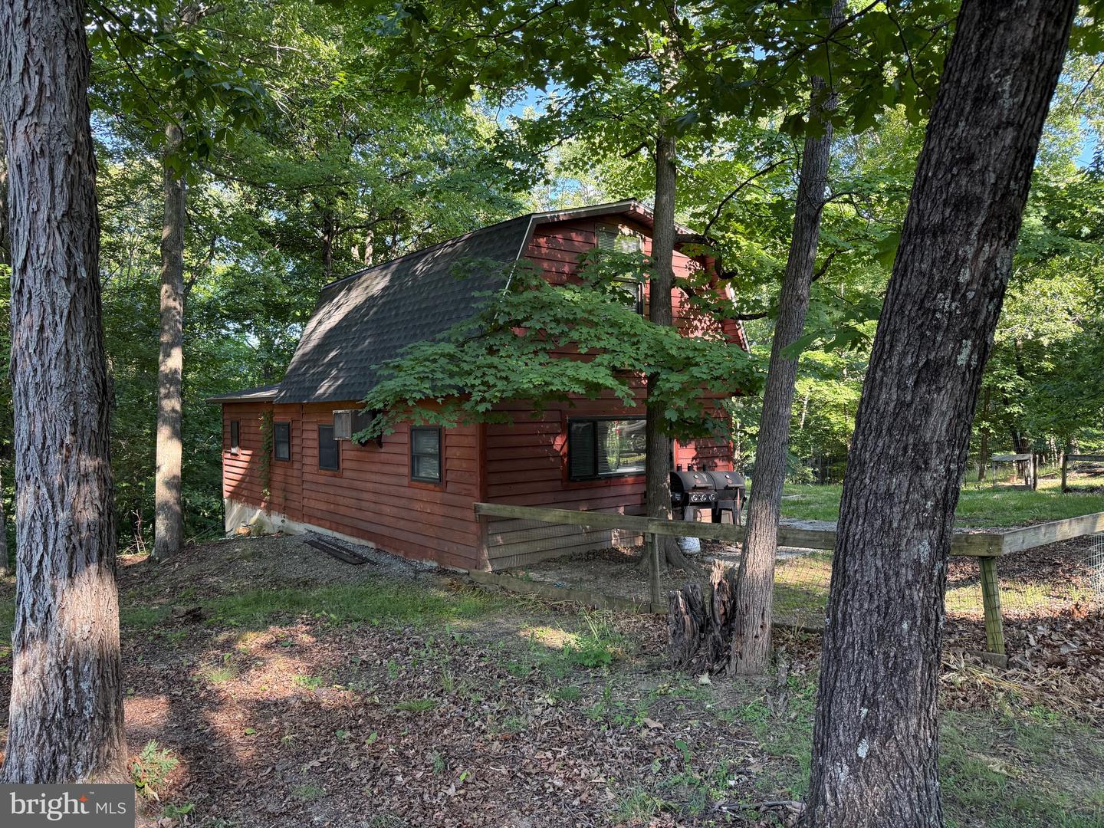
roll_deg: -0.1
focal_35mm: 24
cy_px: 414
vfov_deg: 56.8
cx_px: 552
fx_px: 765
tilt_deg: +0.0
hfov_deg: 71.6
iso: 160
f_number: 1.78
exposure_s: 1/234
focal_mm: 6.76
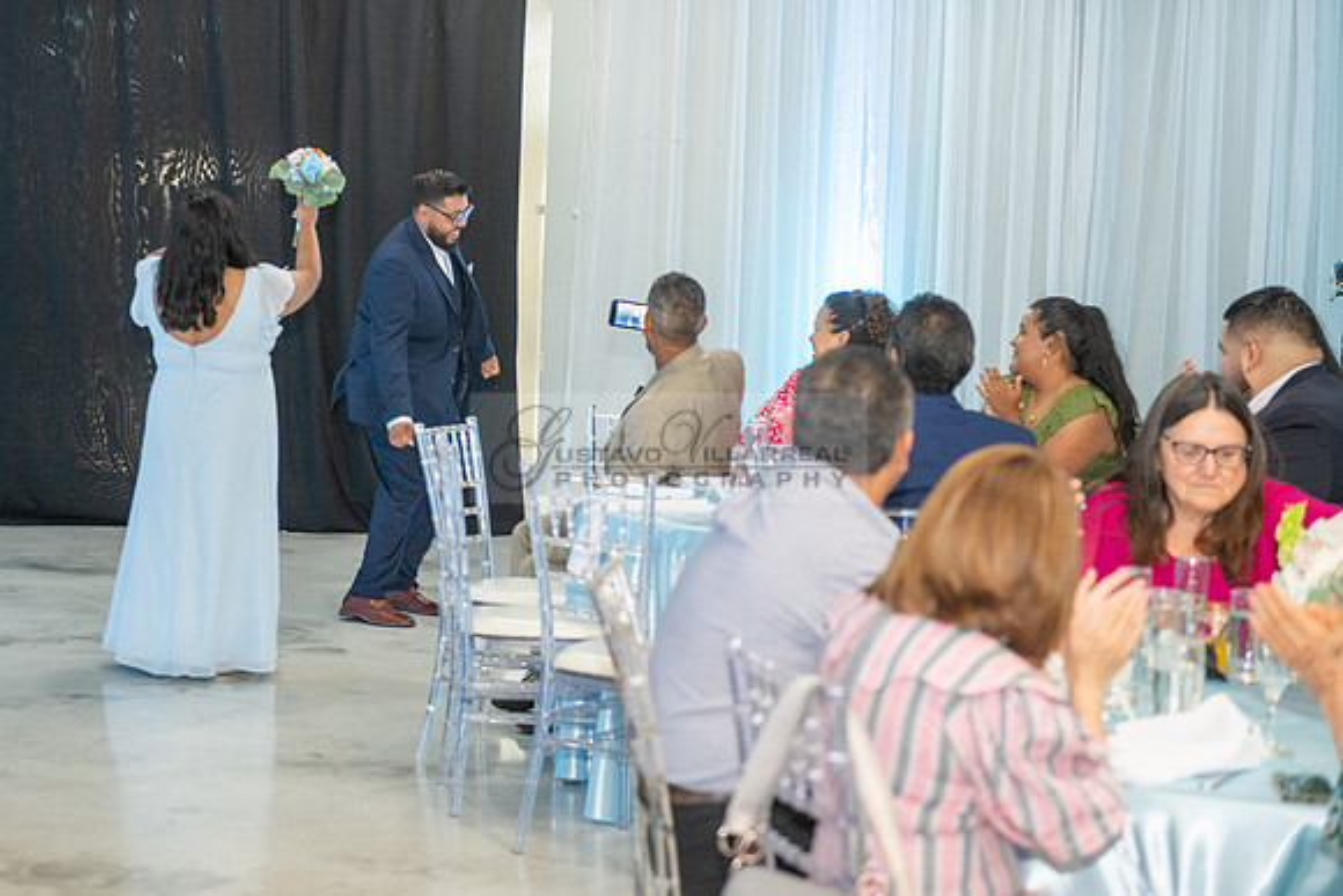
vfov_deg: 19.1
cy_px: 388
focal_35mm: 72
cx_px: 486
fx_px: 2668
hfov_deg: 28.1
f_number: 3.2
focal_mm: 56
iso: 1000
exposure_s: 1/160
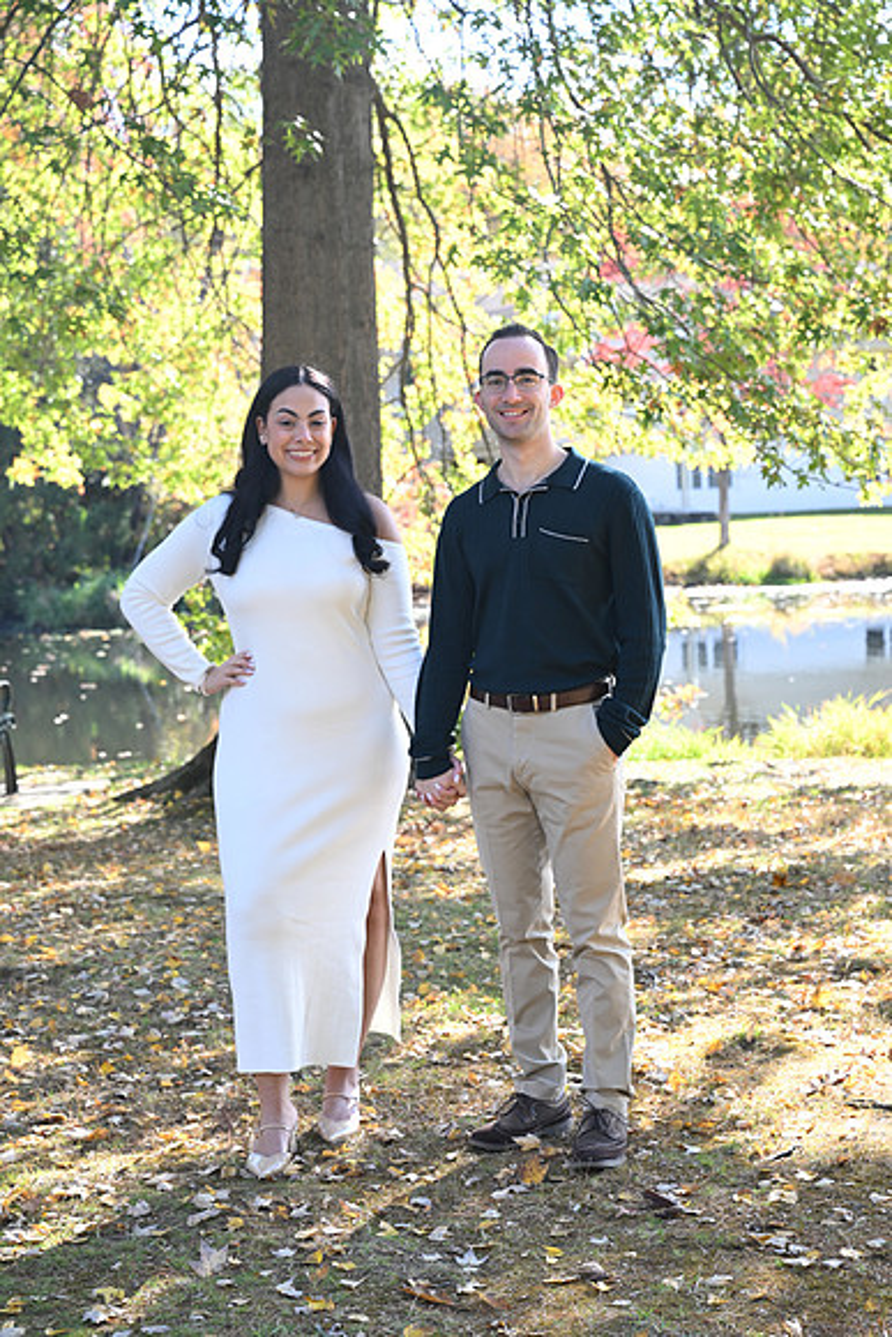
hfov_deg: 19.5
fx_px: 2600
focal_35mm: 70
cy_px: 668
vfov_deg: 28.8
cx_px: 446
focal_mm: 70
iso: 200
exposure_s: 1/80
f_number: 6.3
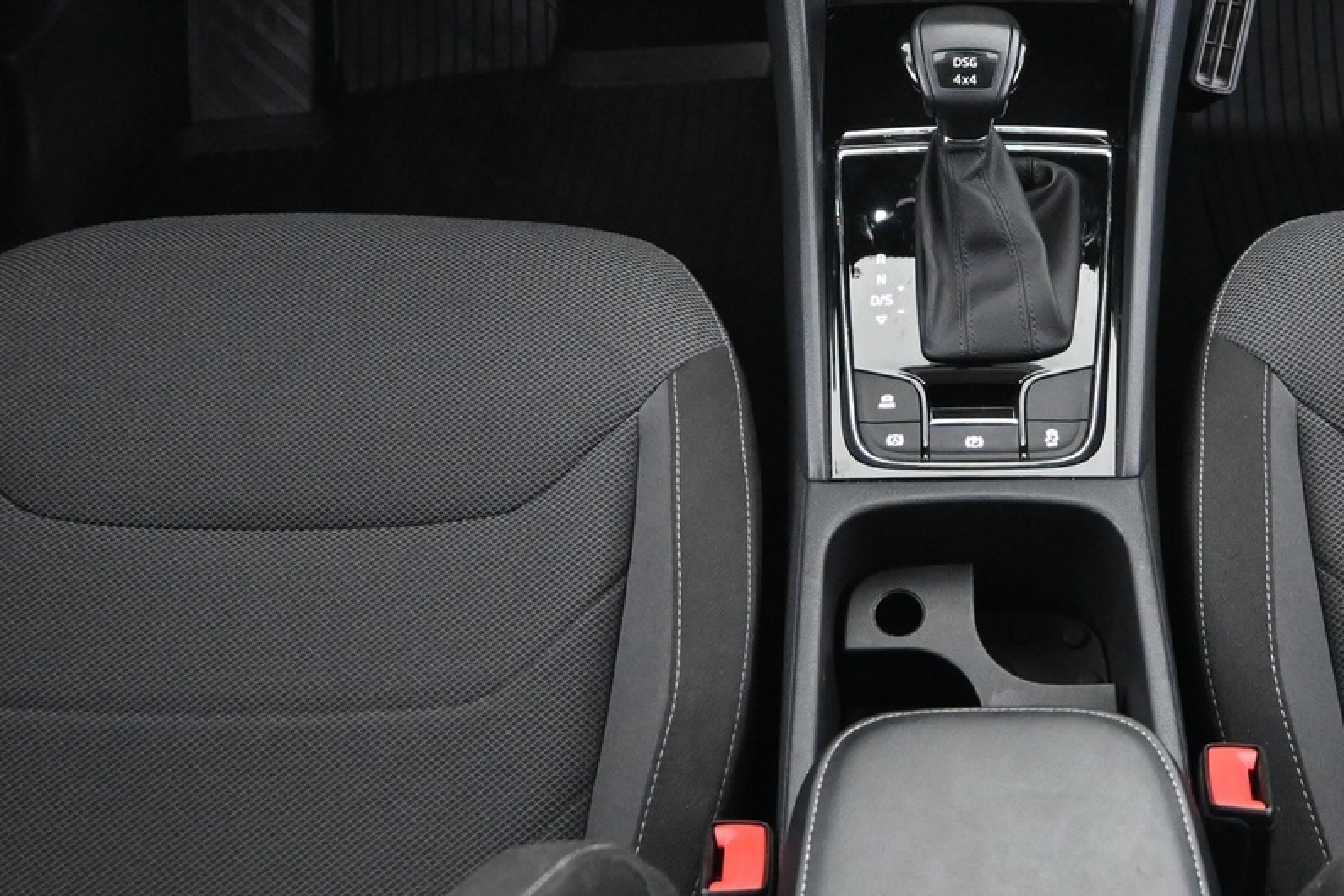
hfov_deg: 35.7
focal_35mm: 55
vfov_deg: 23.6
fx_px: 2053
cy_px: 3
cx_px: 960
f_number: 3.5
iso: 5600
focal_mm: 18
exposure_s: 1/30
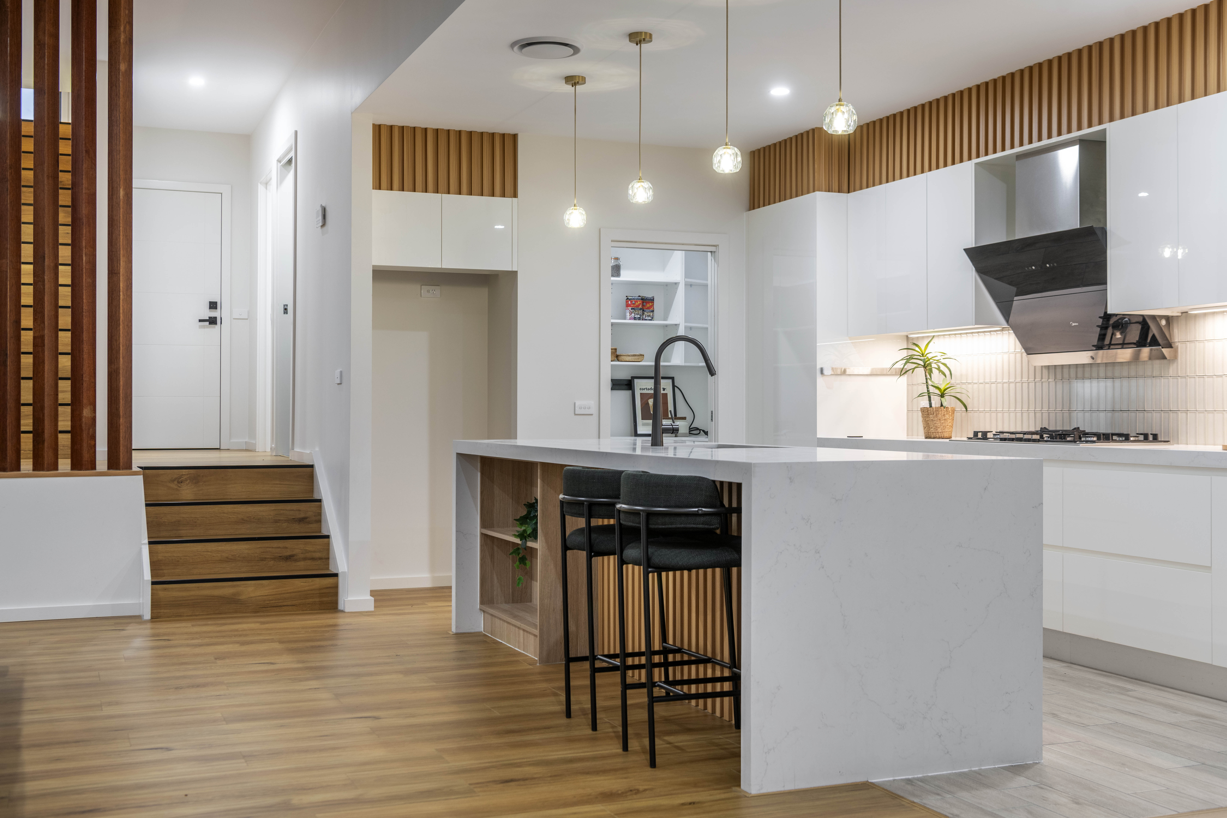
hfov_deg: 48.5
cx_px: 614
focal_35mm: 40
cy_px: 409
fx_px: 1363
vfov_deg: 33.4
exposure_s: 1/4
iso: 125
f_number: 5.6
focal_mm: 40
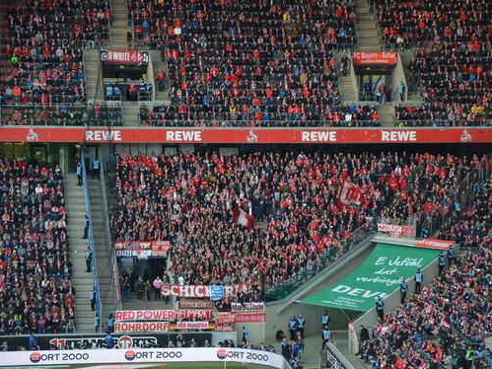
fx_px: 2452
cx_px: 263
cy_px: 184
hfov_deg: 11.5
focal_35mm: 173
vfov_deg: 8.6
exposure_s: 1/250
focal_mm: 105
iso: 800
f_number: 5.6
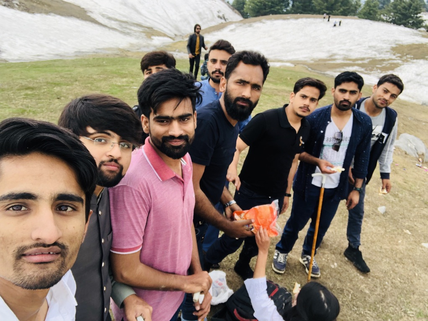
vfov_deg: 44.2
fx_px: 396
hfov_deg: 56.8
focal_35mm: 32
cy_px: 160
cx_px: 214
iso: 32
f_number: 2.2
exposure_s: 1/120
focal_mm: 2.87
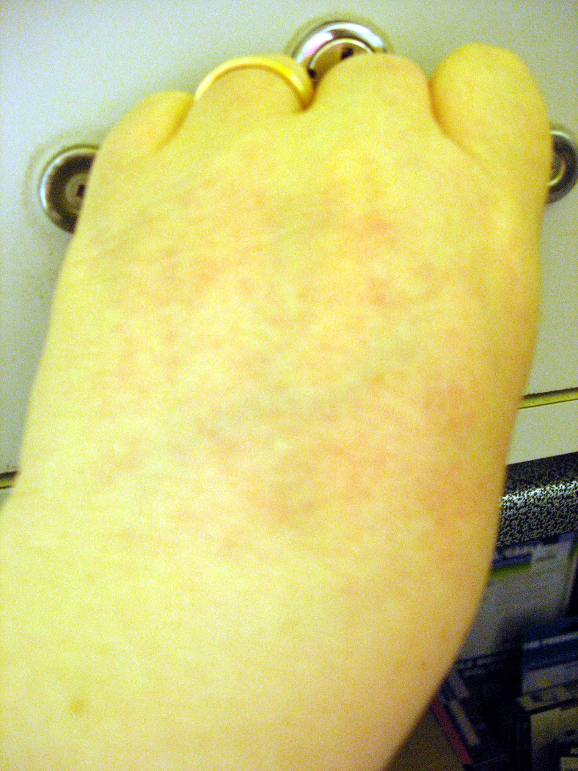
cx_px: 289
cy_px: 386
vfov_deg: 49.0
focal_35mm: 38
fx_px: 846
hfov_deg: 37.7
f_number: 2.8
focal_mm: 7.8
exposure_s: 1/6
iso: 400
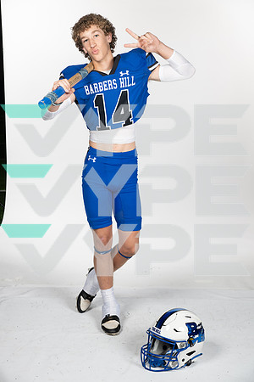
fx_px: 614
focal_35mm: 58
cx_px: 127
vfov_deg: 34.5
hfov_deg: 23.4
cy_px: 191
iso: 250
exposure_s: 1/400
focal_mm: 58
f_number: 7.1
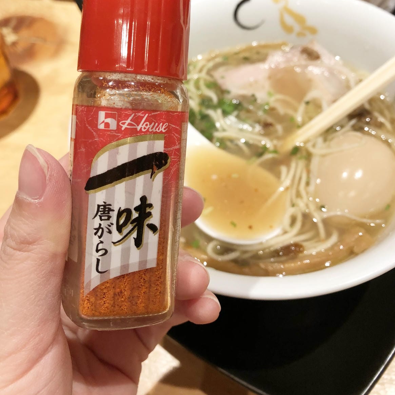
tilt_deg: -51.5
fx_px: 439
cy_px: 137
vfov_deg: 47.8
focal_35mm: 34
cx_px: 198
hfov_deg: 48.5
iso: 40
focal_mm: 3.99
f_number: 1.8
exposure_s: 1/25
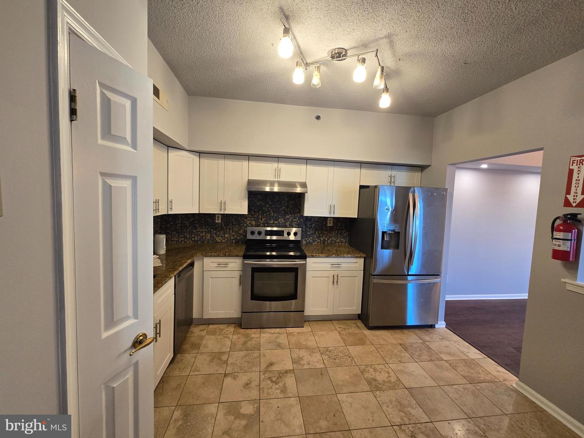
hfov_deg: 106.2
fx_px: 219
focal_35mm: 13
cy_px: 219
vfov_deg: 89.9
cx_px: 292
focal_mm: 2.2
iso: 200
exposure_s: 1/60
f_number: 2.2
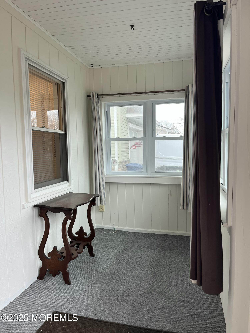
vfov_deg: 67.3
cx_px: 125
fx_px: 250
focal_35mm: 26
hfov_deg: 53.1
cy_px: 166
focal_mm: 5.1
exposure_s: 1/120
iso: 64
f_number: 1.6
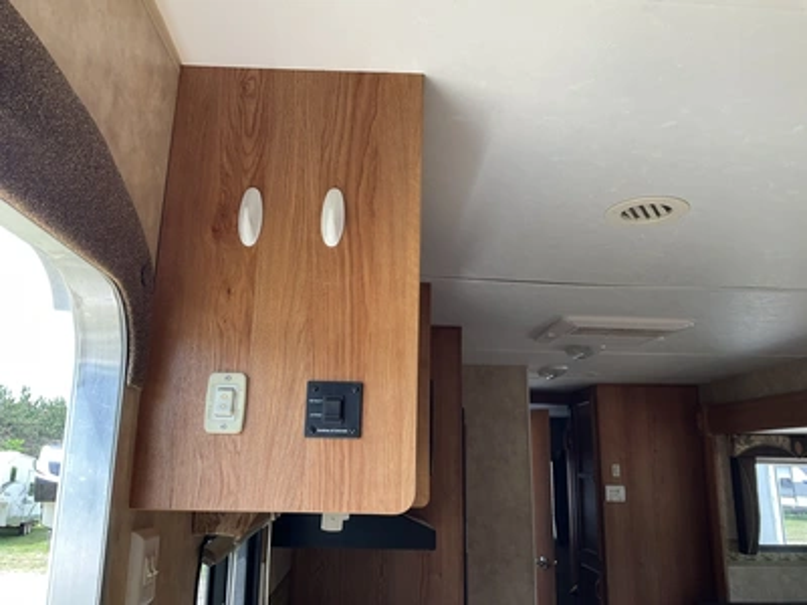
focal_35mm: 29
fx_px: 676
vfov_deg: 48.2
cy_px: 302
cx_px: 404
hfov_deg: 61.7
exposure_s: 1/122
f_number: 1.8
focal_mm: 3
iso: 25
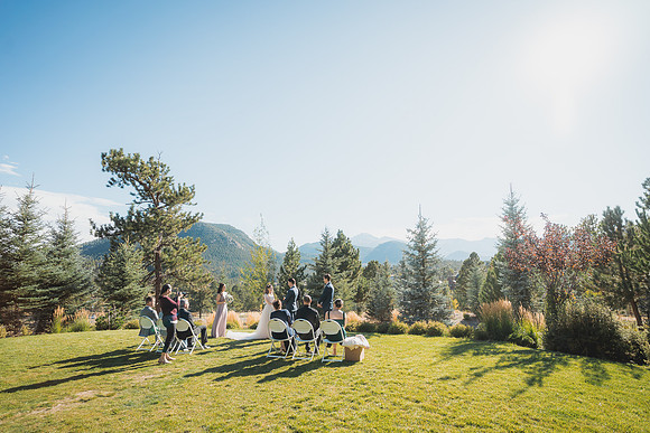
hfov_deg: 88.4
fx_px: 334
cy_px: 216
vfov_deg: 66.0
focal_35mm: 18
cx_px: 325
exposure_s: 1/1600
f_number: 2.8
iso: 200
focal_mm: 18
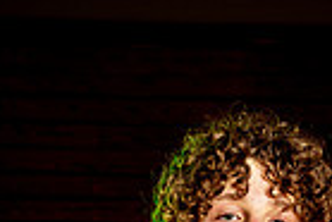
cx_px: 184
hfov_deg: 13.2
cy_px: 528
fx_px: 1431
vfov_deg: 8.2
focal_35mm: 155
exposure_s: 1/250
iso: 200
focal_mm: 48
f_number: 9
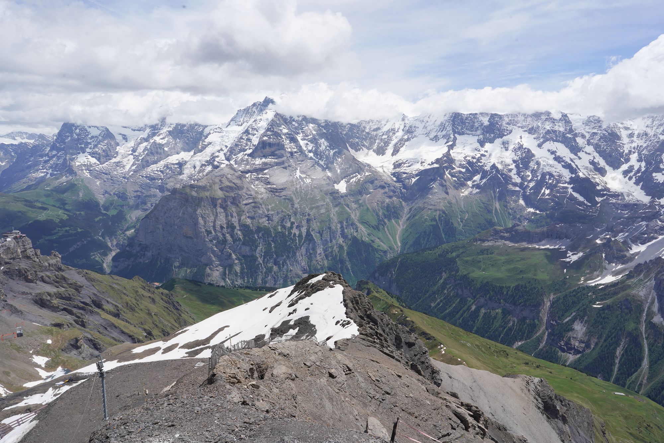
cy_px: 222
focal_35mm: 24
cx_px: 332
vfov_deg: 53.1
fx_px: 443
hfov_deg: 73.7
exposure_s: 1/100
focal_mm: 24
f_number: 18
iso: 100
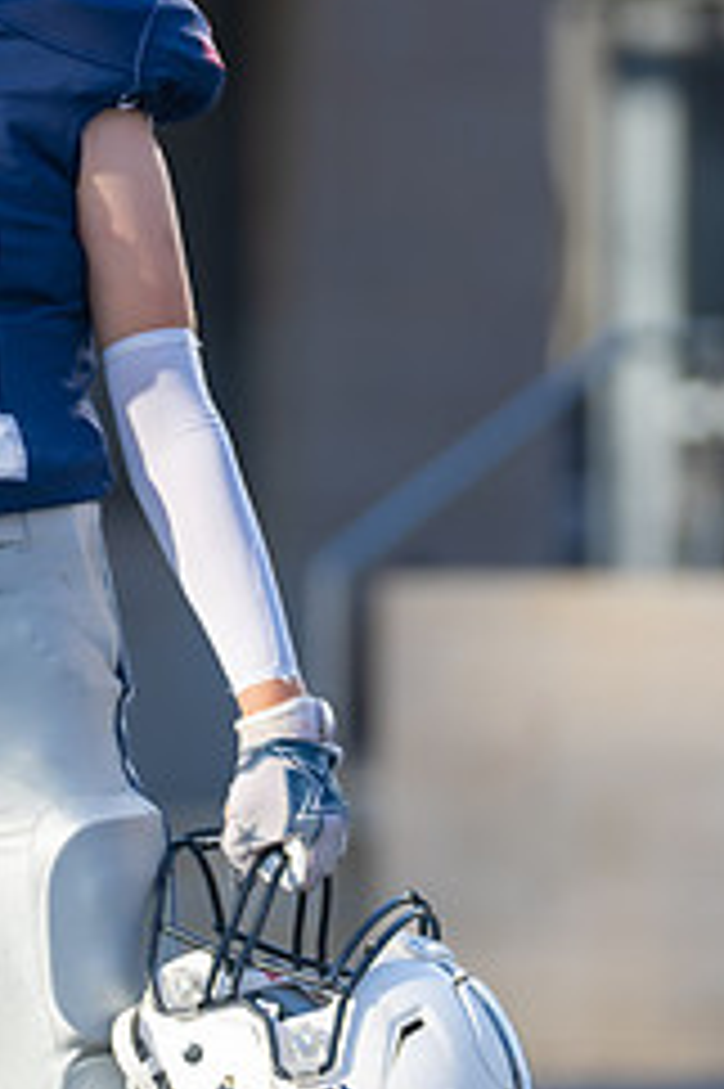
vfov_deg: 5.8
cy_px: 308
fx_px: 10693
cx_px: 4
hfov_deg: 3.9
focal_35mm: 354
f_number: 2.8
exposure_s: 1/640
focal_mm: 138
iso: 100
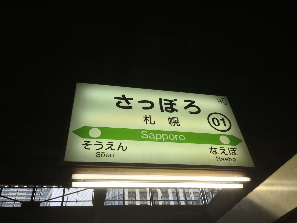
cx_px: 148
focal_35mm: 29
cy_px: 112
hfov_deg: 61.7
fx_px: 249
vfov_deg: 48.2
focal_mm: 4.15
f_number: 2.2
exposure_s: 1/120
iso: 50
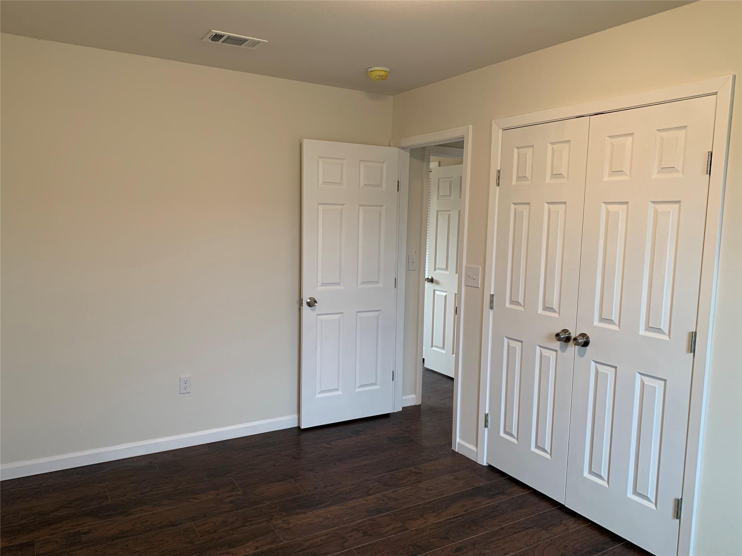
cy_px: 278
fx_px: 557
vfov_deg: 53.1
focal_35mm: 26
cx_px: 371
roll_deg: -1.5
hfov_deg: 67.3
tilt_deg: -6.7
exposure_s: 1/60
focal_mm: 4.25
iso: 125
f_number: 1.8
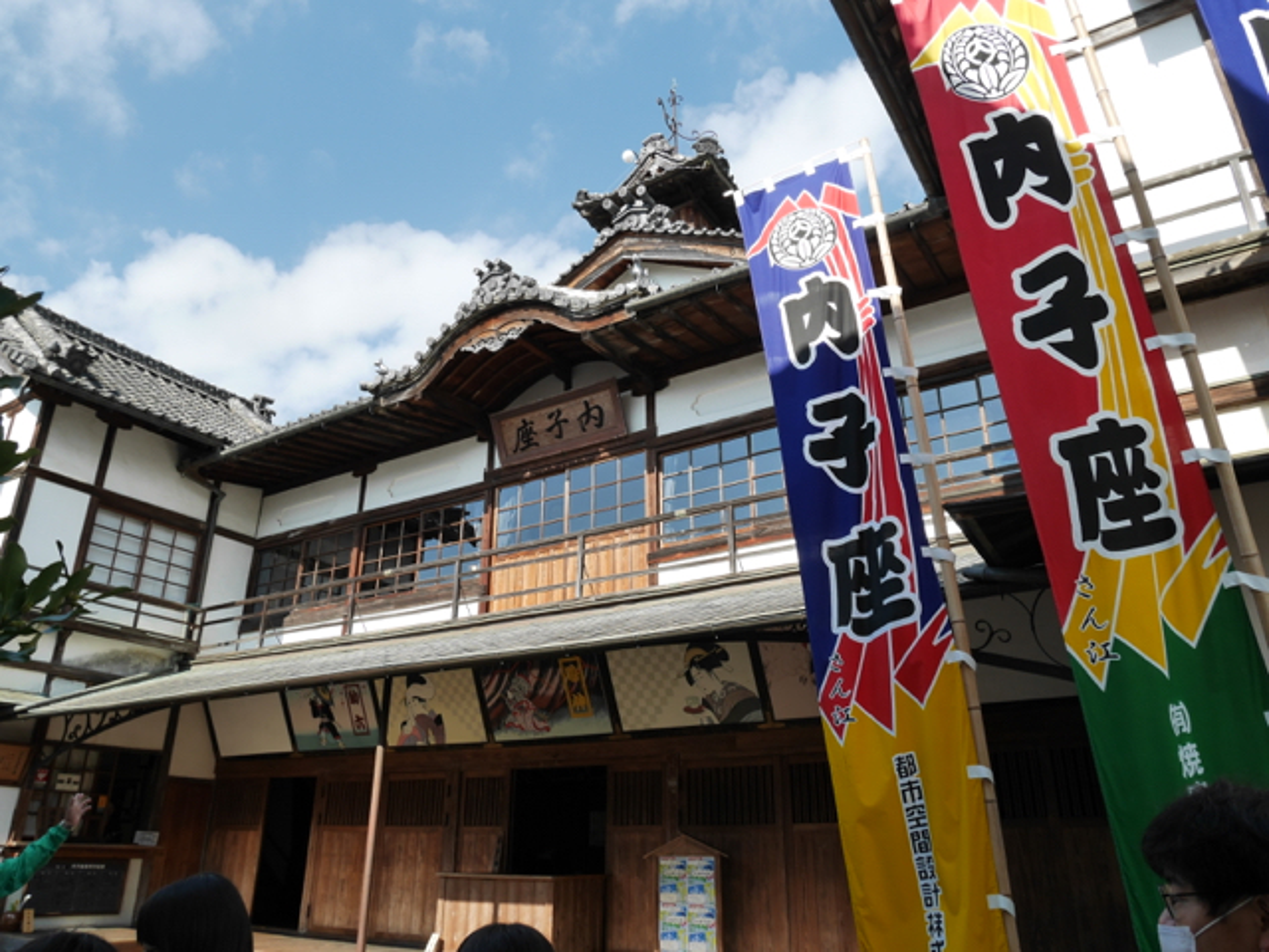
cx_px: 634
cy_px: 476
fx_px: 880
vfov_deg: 56.8
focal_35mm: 24
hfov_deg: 71.6
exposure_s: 1/400
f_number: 6.3
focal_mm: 12
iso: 200
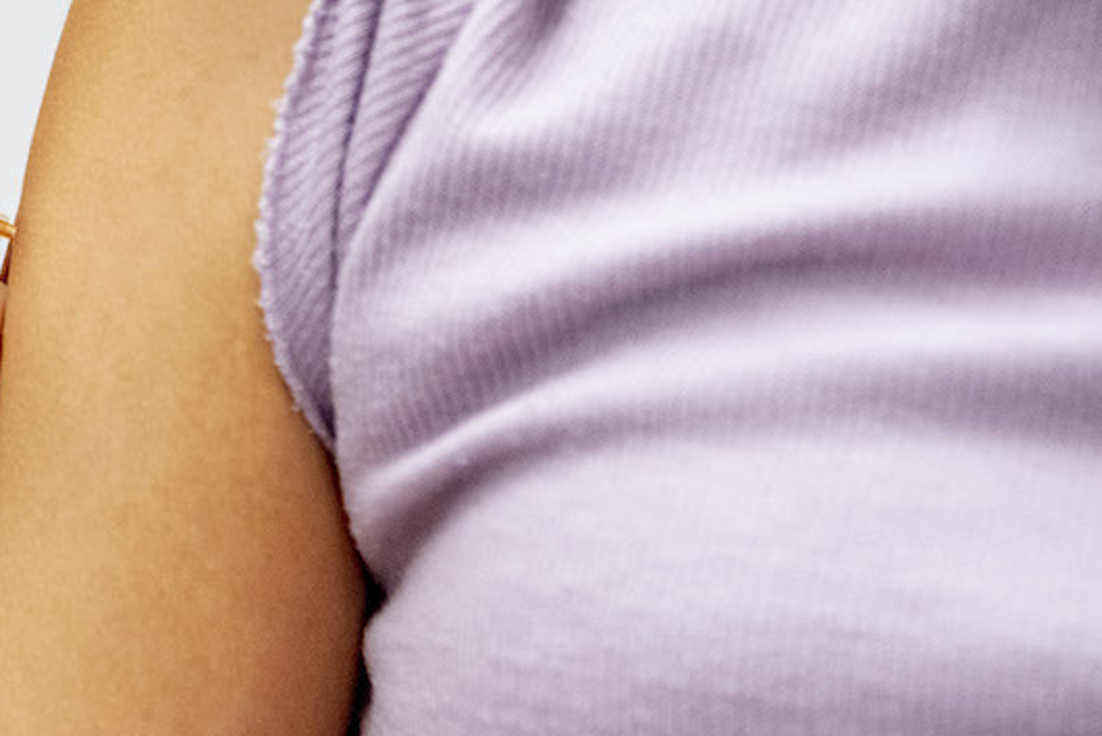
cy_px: -6
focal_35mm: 198
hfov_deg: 10.3
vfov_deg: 6.9
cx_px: 21
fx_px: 6064
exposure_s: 1/320
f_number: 4
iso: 5000
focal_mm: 70
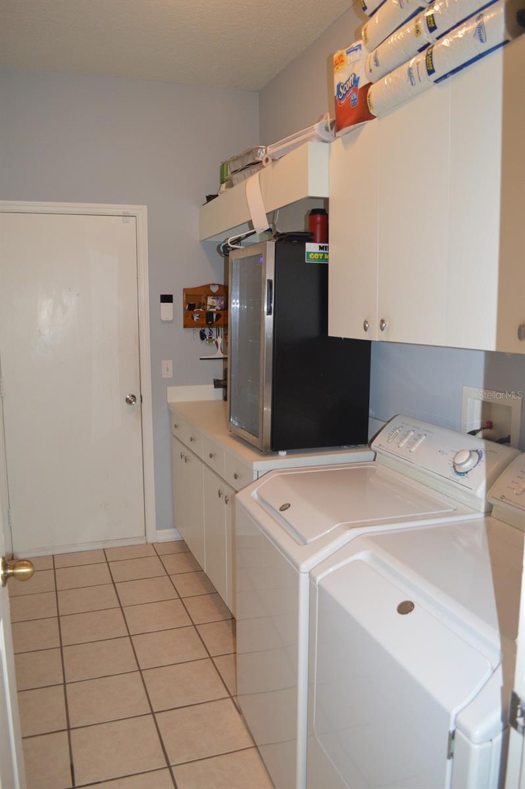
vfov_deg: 67.4
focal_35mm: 27
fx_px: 592
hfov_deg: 47.9
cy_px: 394
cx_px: 262
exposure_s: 1/60
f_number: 3.5
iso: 800
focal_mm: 18
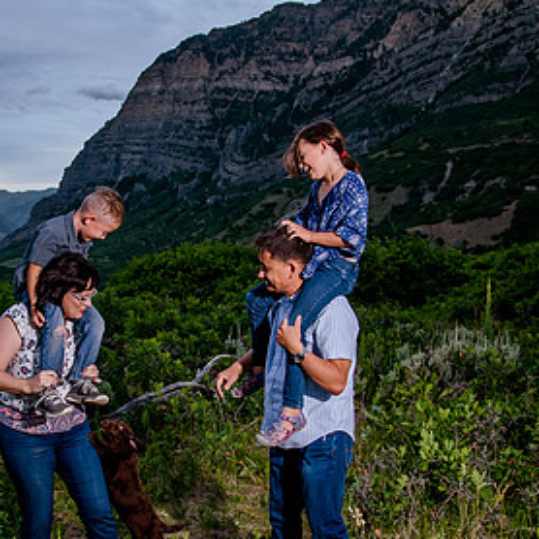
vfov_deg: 35.9
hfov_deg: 35.3
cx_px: 142
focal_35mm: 47
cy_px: 321
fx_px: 828
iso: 1250
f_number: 5
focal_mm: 24
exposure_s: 1/250
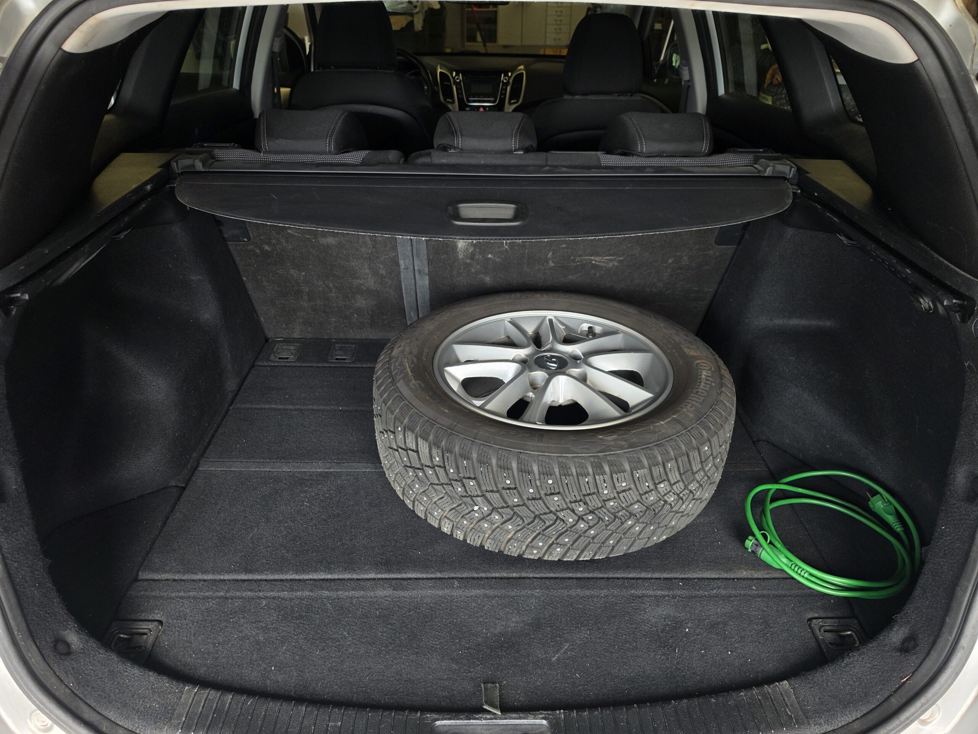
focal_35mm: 23
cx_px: 489
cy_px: 367
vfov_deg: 58.9
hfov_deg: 73.9
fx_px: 650
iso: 12
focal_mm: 6.5
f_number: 1.4
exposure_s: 1/100
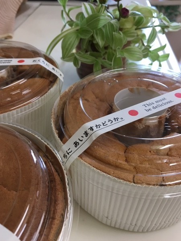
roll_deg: -1.5
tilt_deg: -39.6
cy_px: 114
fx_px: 216
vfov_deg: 58.3
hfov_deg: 45.4
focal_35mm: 31
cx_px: 90
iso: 50
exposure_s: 1/30
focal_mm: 4.15
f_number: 2.2
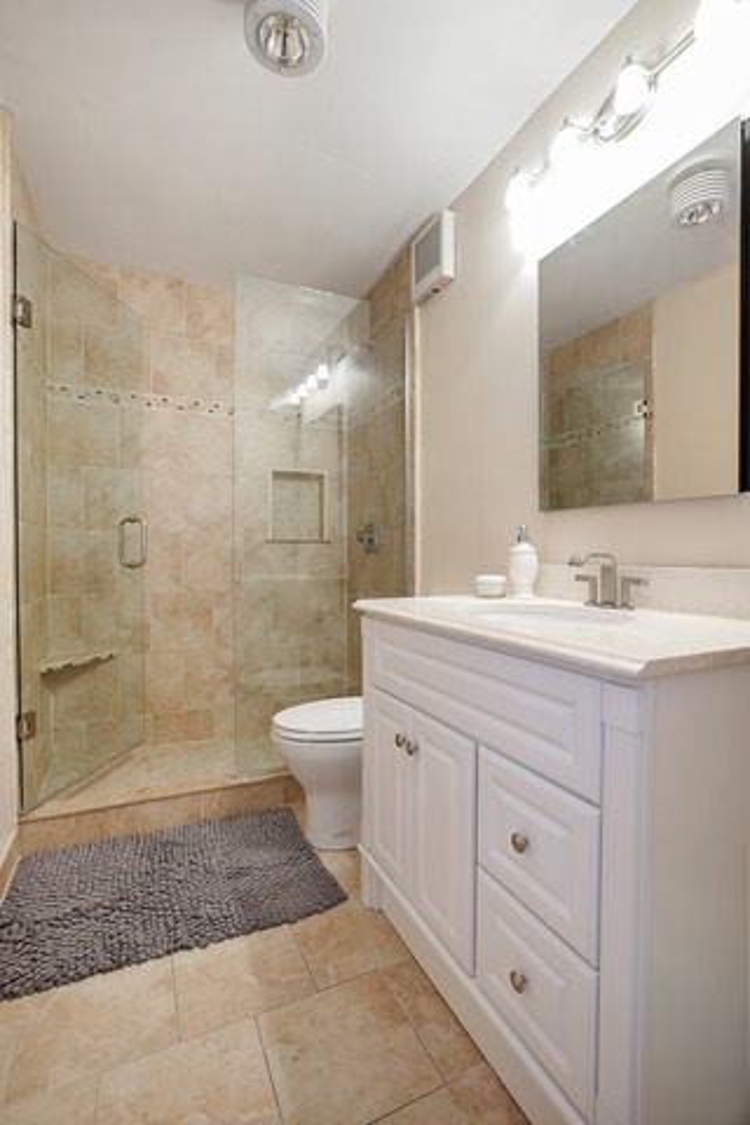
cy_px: 562
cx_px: 375
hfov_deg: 73.7
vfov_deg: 96.7
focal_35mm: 16
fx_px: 500
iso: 200
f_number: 8
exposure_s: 1/2
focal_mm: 16
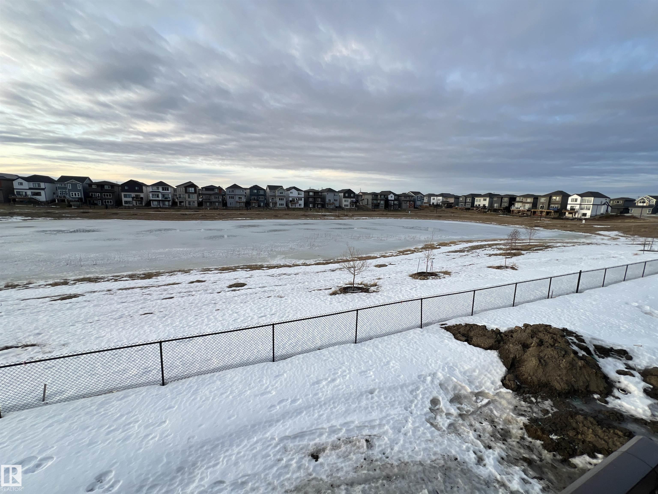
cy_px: 247
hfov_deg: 106.2
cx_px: 329
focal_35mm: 13
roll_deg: -3.6
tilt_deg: -9.9
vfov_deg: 89.9
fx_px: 247
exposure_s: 1/99
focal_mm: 1.57
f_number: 1.8
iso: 32
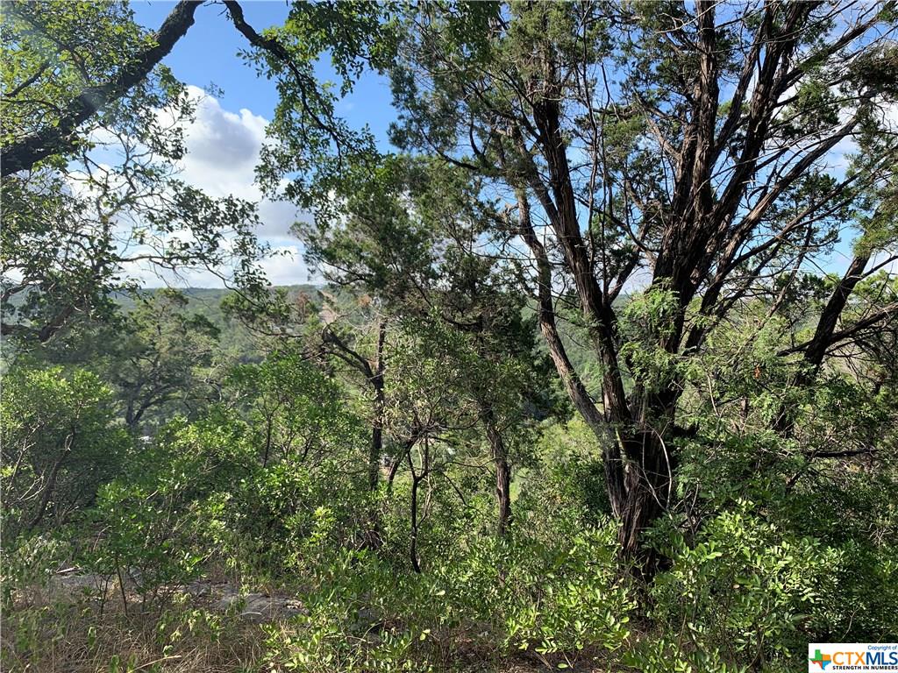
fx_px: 674
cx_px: 449
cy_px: 336
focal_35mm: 26
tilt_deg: -0.9
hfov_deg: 67.3
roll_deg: -0.9
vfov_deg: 53.1
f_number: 1.8
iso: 25
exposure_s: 1/692
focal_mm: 4.25
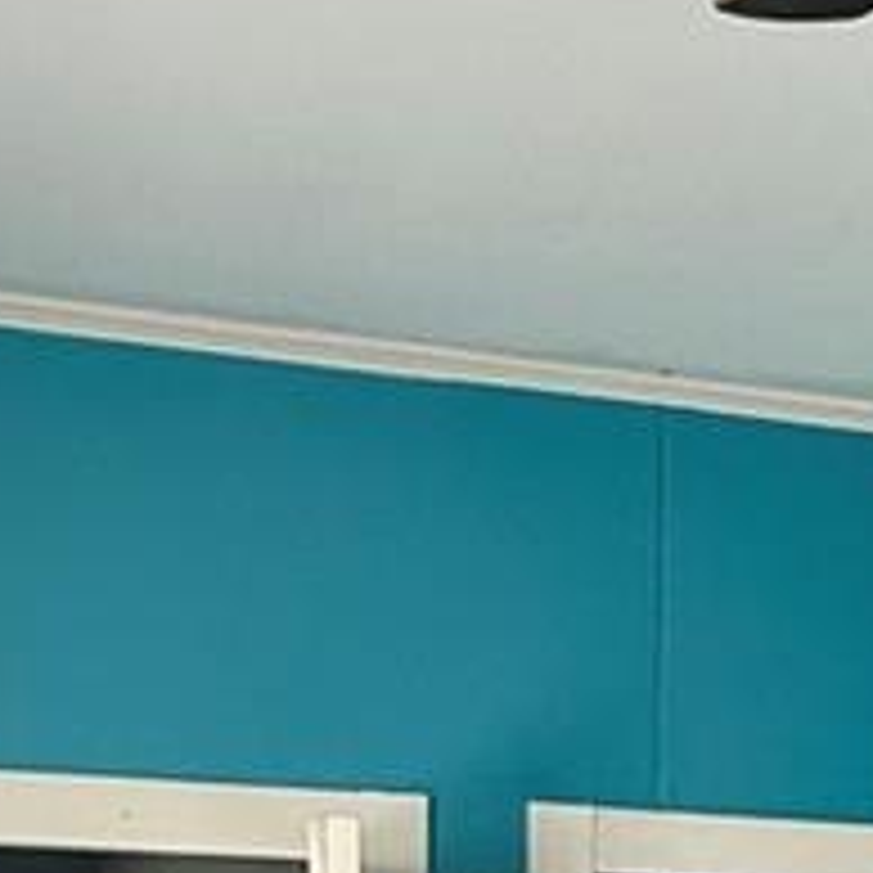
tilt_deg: -2.8
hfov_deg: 17.6
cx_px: 720
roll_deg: -0.9
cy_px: 1444
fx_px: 2796
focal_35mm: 98
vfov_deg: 15.8
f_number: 2.2
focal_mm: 2.22
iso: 160
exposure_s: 1/99
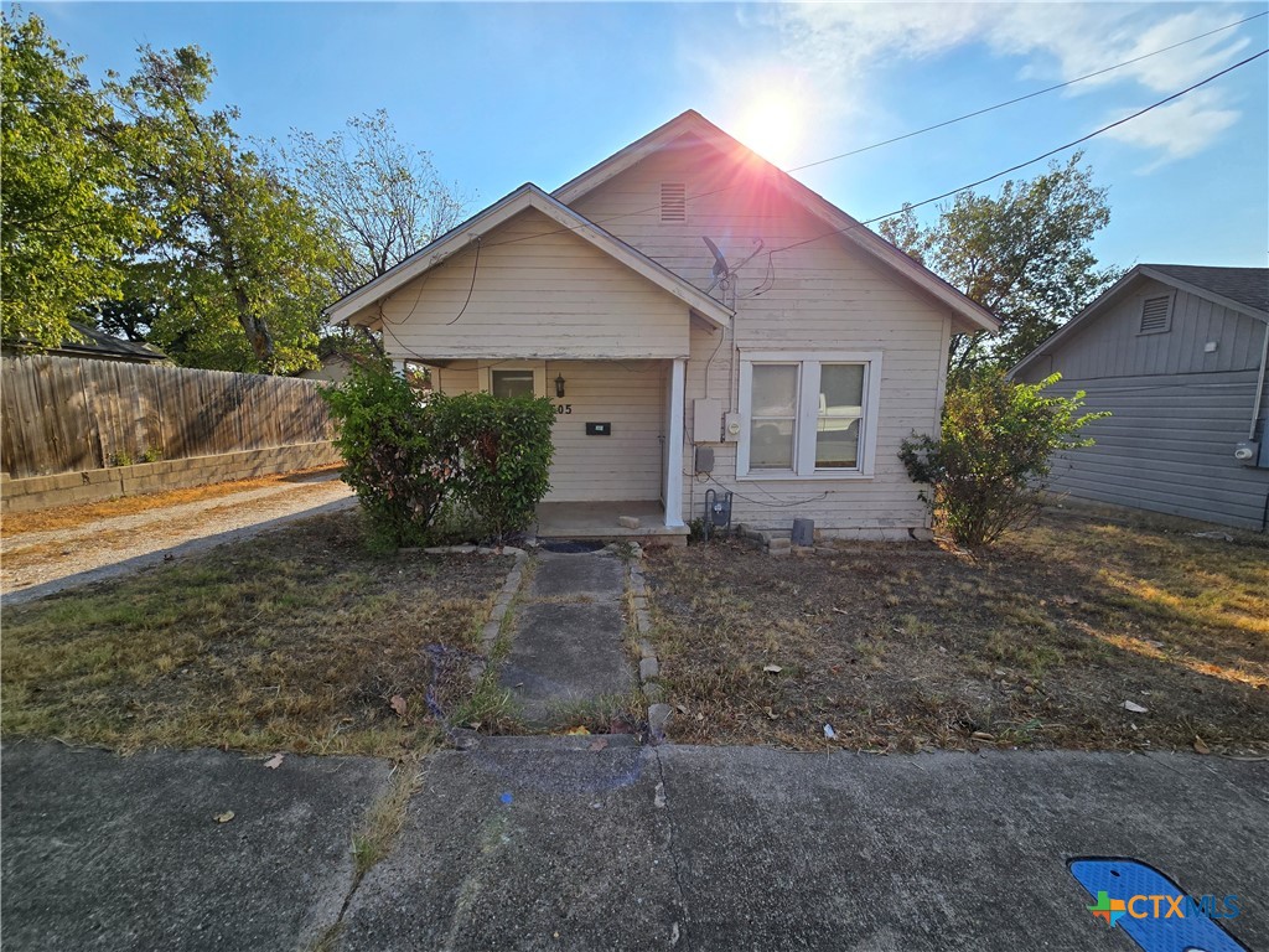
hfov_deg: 106.2
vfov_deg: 89.9
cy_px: 476
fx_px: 477
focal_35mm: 13
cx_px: 634
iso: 50
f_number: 2.2
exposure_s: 1/2510
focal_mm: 2.2
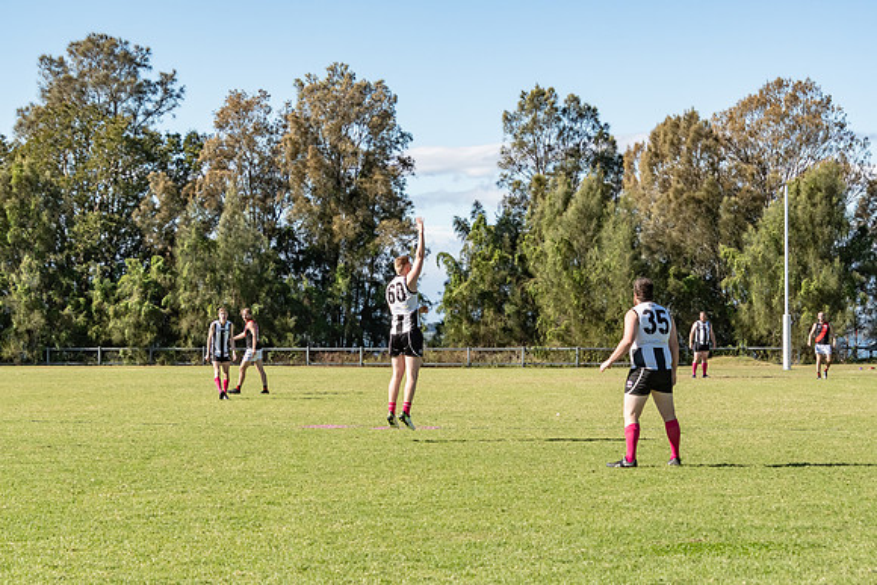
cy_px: 292
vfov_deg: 13.9
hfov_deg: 20.8
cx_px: 438
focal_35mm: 98
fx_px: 2392
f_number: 6.3
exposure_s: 1/4000
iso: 800
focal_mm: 65
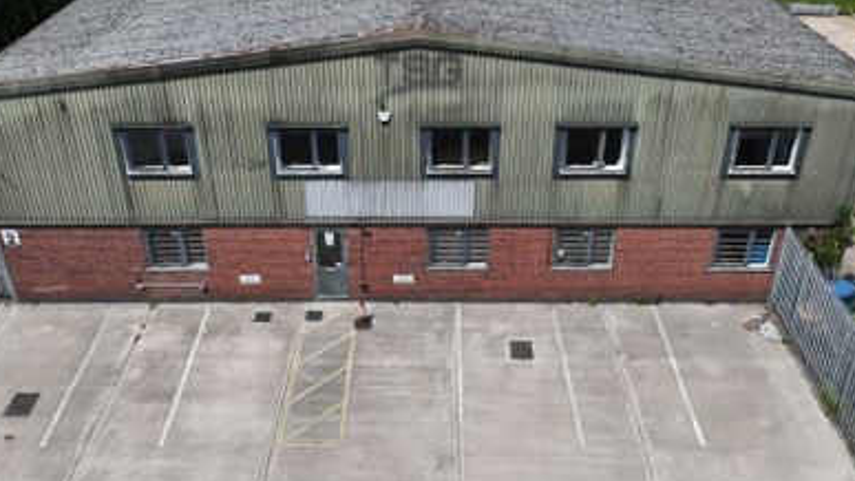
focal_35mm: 27
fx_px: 612
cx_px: 429
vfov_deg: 42.9
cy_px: 240
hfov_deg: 69.8
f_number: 2.8
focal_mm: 12.29
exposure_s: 1/200
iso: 100
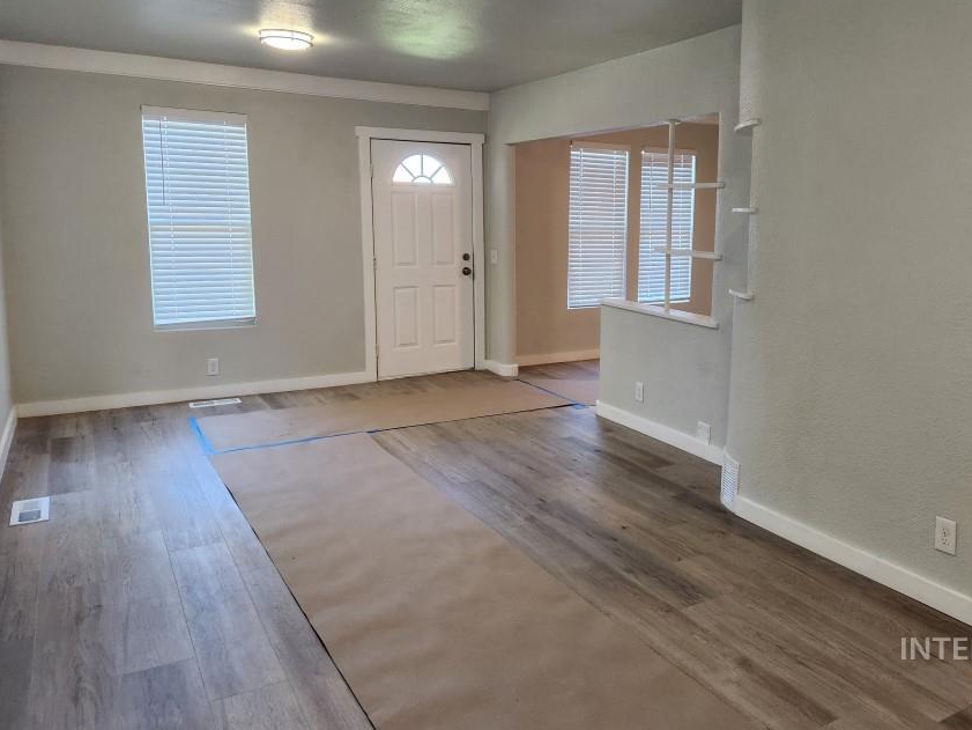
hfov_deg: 63.0
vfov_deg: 49.7
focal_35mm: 28
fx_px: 786
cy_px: 325
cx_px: 576
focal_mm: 5.4
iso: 200
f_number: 1.8
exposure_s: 1/120
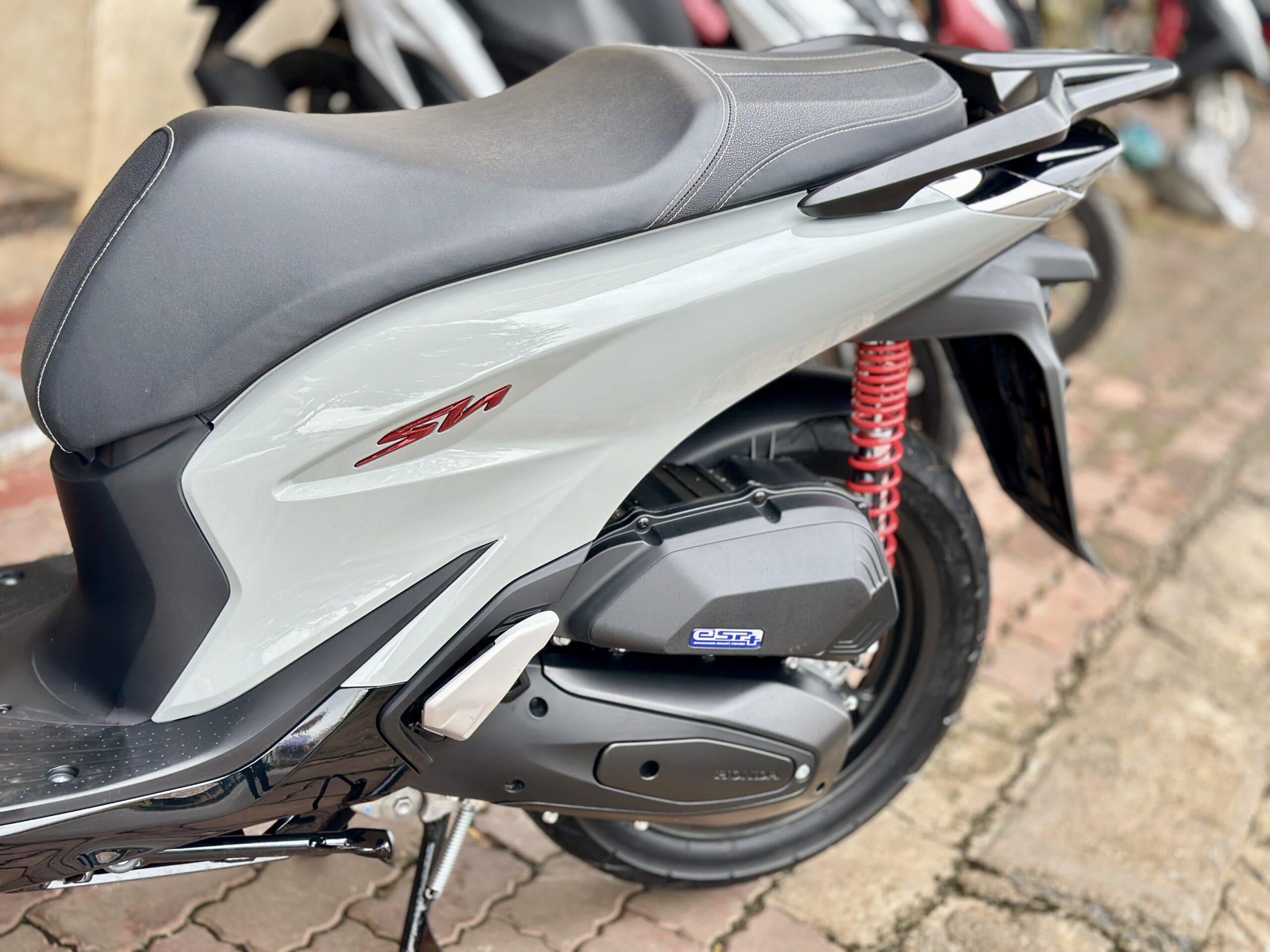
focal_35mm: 48
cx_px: 635
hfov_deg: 39.7
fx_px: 1761
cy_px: 476
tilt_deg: -18.5
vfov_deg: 30.3
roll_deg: -11.3
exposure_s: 1/390
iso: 80
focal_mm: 6.86
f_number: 1.78
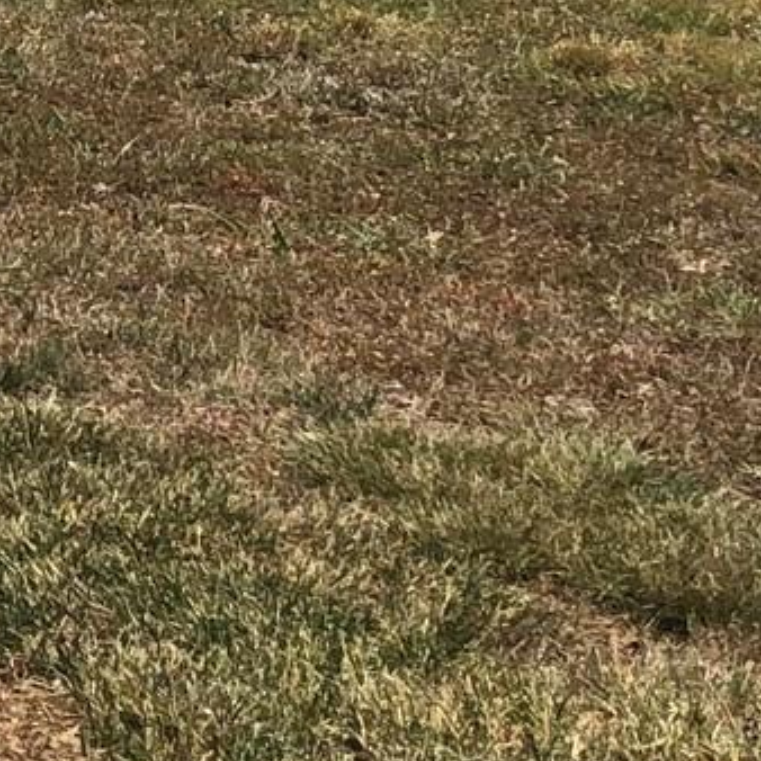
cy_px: -473
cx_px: -421
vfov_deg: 11.1
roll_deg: -3.6
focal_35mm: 150
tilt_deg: -2.5
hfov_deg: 11.1
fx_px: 3731
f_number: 1.8
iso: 20
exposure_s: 1/2315
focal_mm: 3.99
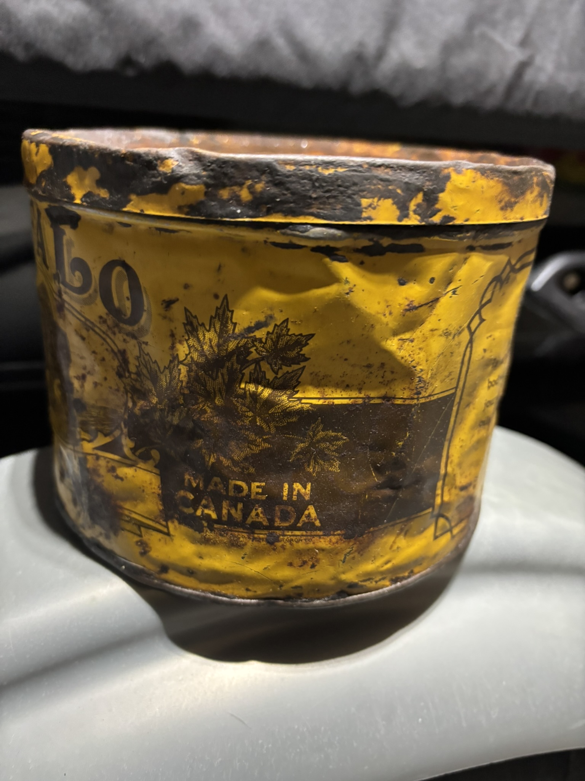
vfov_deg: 67.3
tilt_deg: -22.7
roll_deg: -2.2
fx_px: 586
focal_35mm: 26
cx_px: 292
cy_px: 390
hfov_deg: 53.1
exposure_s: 1/39
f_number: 1.6
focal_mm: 5.96
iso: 640
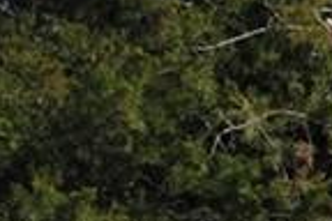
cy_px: 398
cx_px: 1139
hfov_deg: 6.1
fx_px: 2757
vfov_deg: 4.5
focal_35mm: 299
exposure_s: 1/200
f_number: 7.1
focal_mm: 28
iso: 100
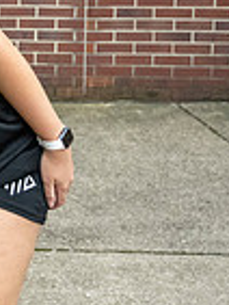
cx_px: -324
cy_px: -62
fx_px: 890
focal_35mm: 101
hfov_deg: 11.9
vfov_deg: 18.4
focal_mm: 25.5
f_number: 4
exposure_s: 1/4000
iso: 4000
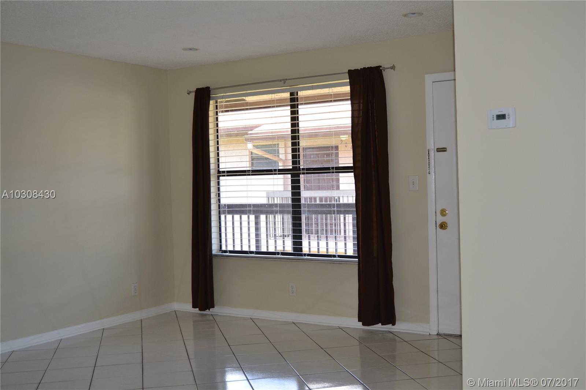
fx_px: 683
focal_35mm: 42
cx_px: 293
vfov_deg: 31.9
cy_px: 195
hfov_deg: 46.4
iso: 320
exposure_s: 1/125
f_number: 4
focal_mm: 28
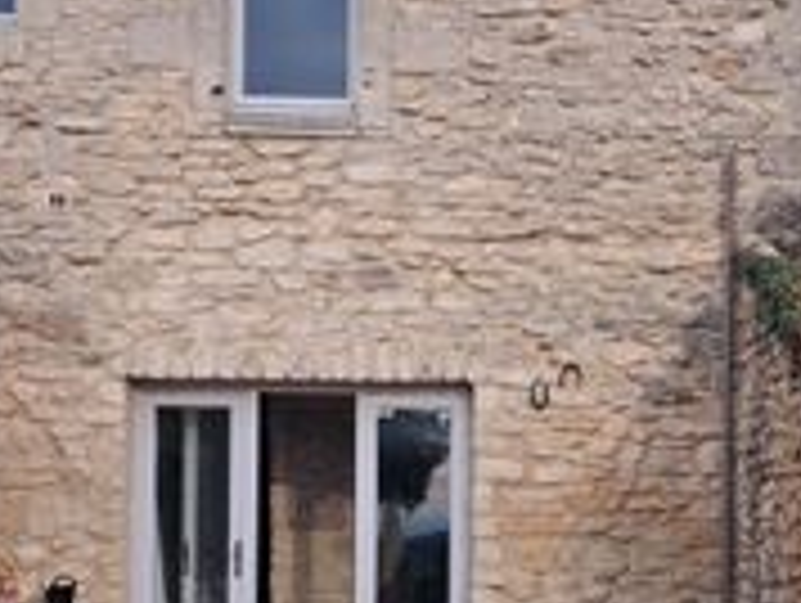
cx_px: 504
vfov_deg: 16.2
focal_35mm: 91
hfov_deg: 21.5
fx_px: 2109
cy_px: 468
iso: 20
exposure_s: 1/175
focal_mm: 4
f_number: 1.8
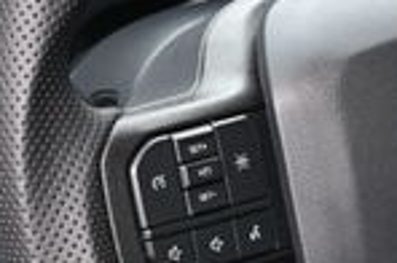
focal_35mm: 172
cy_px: 134
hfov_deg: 11.8
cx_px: 392
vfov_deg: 7.9
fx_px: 1895
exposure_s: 1/125
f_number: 4.5
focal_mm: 26.5
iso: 400
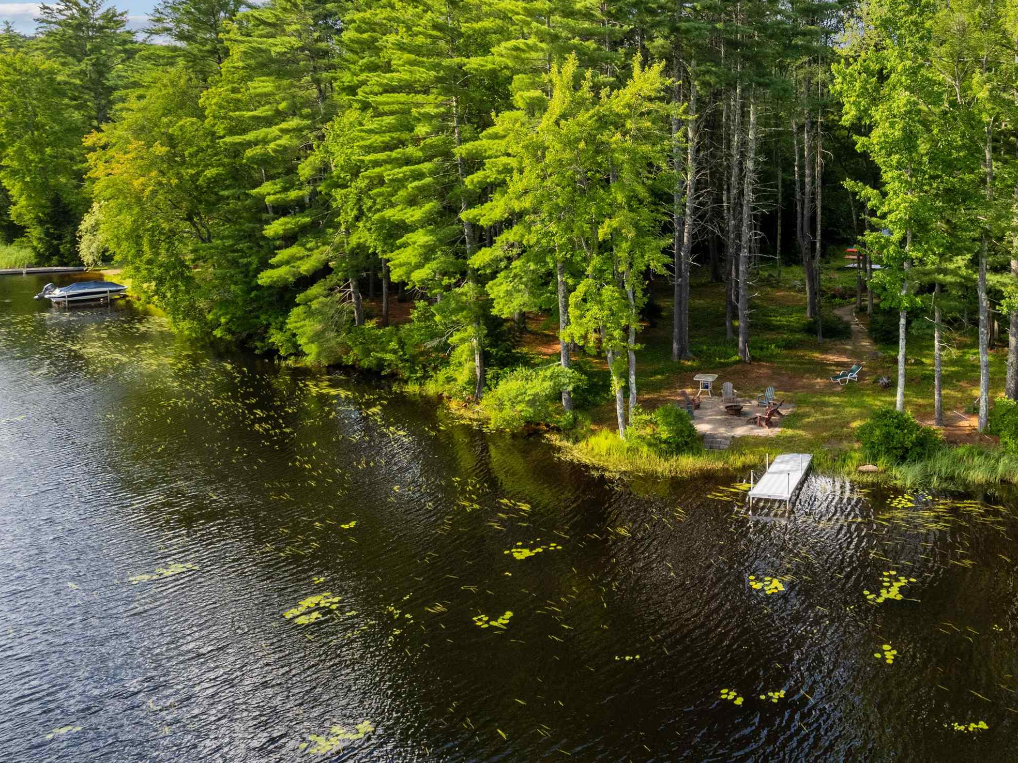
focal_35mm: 33
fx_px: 970
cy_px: 236
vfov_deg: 42.2
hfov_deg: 52.5
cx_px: 784
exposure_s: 1/250
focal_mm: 8.38
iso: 110
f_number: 2.8
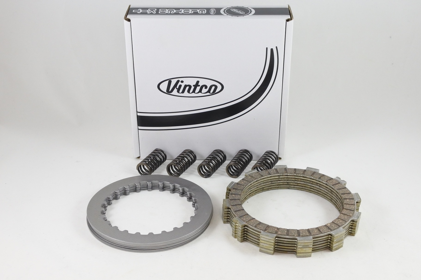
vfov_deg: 30.5
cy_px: 140
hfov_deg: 44.5
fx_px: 515
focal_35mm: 44
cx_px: 210
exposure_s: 1/125
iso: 640
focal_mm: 16.5
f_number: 4.5
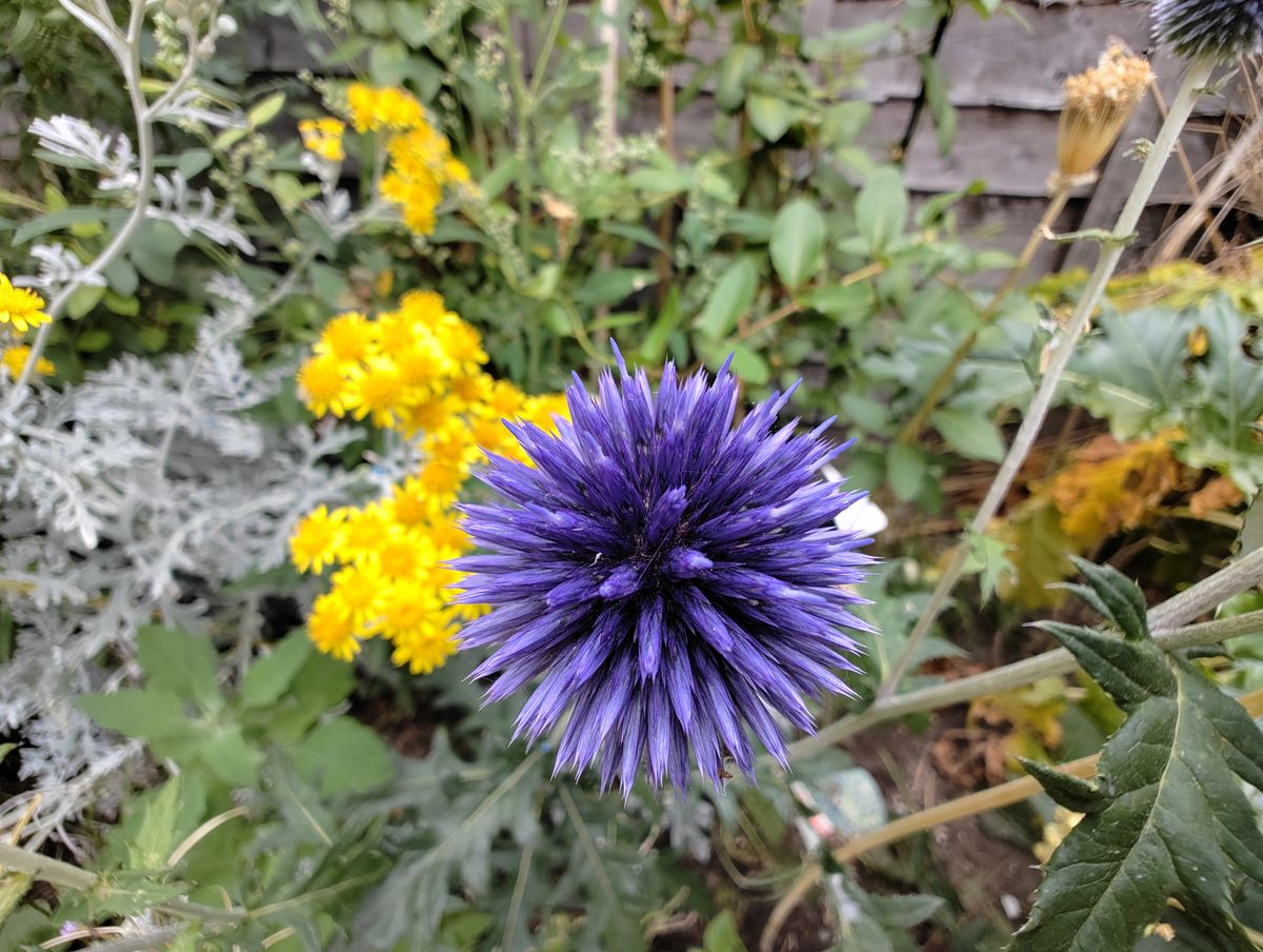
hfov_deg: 102.0
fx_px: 512
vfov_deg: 85.8
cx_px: 632
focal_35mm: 14
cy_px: 476
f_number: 2.2
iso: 84
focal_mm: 2.15
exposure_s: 1/100
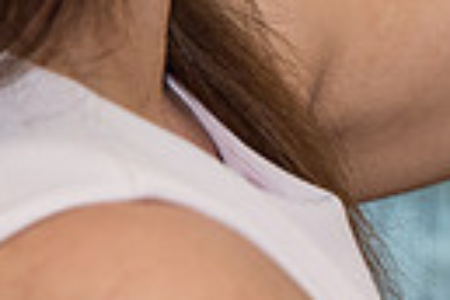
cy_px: 134
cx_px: 917
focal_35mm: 292
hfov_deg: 6.8
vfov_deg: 4.7
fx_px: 3650
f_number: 3.2
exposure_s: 1/160
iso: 500
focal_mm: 65
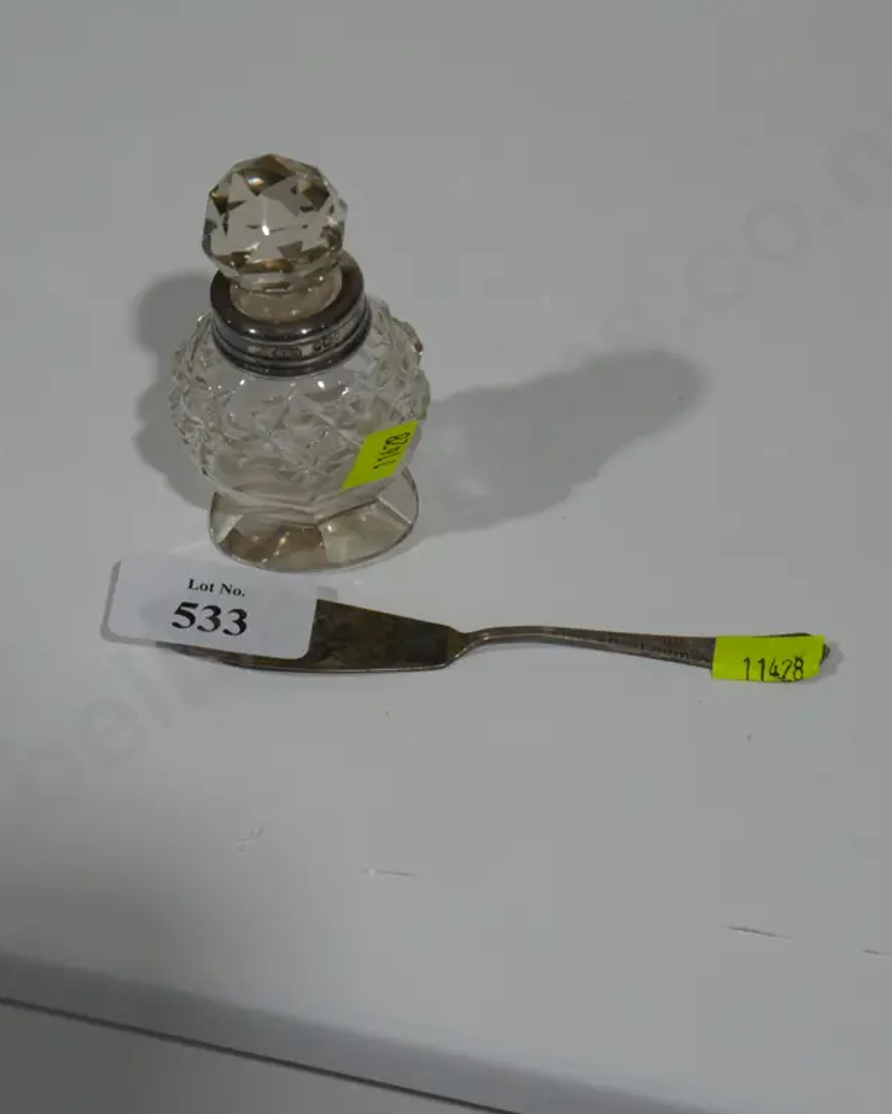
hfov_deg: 14.0
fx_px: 3628
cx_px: 343
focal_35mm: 110
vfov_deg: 17.5
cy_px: 556
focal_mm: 42
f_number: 9
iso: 800
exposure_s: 1/100
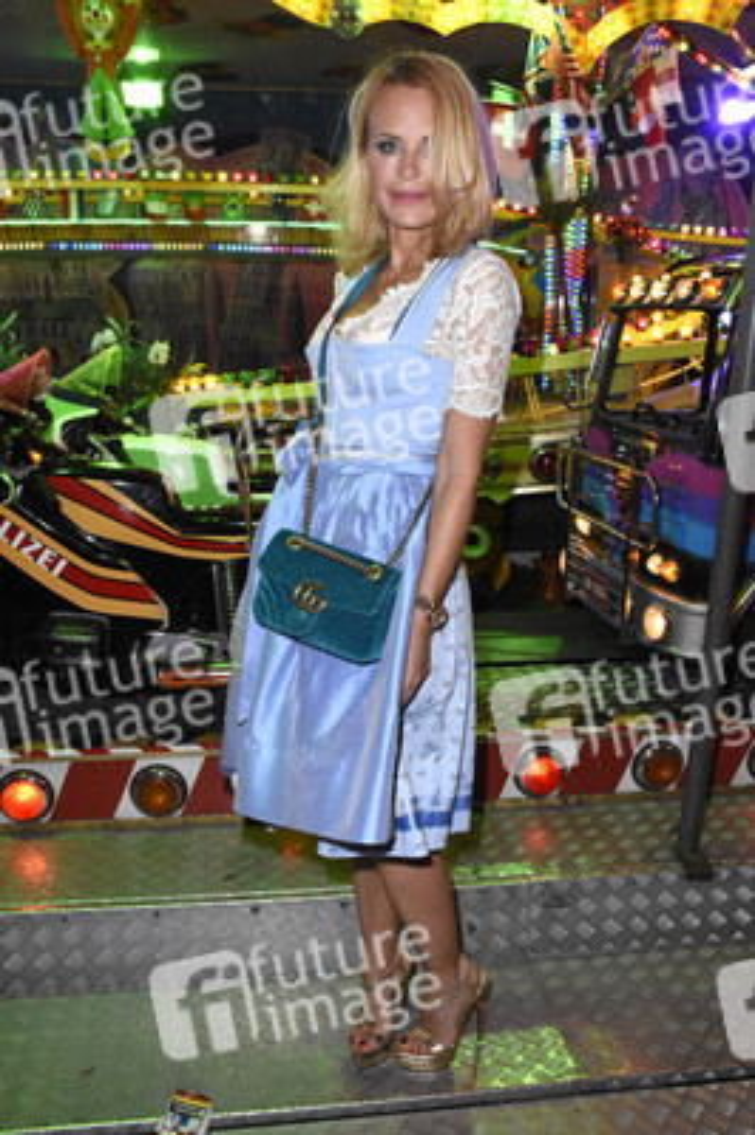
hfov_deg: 43.5
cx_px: 378
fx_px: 945
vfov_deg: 62.0
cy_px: 568
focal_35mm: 30
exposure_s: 1/160
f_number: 9
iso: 3200
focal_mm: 20
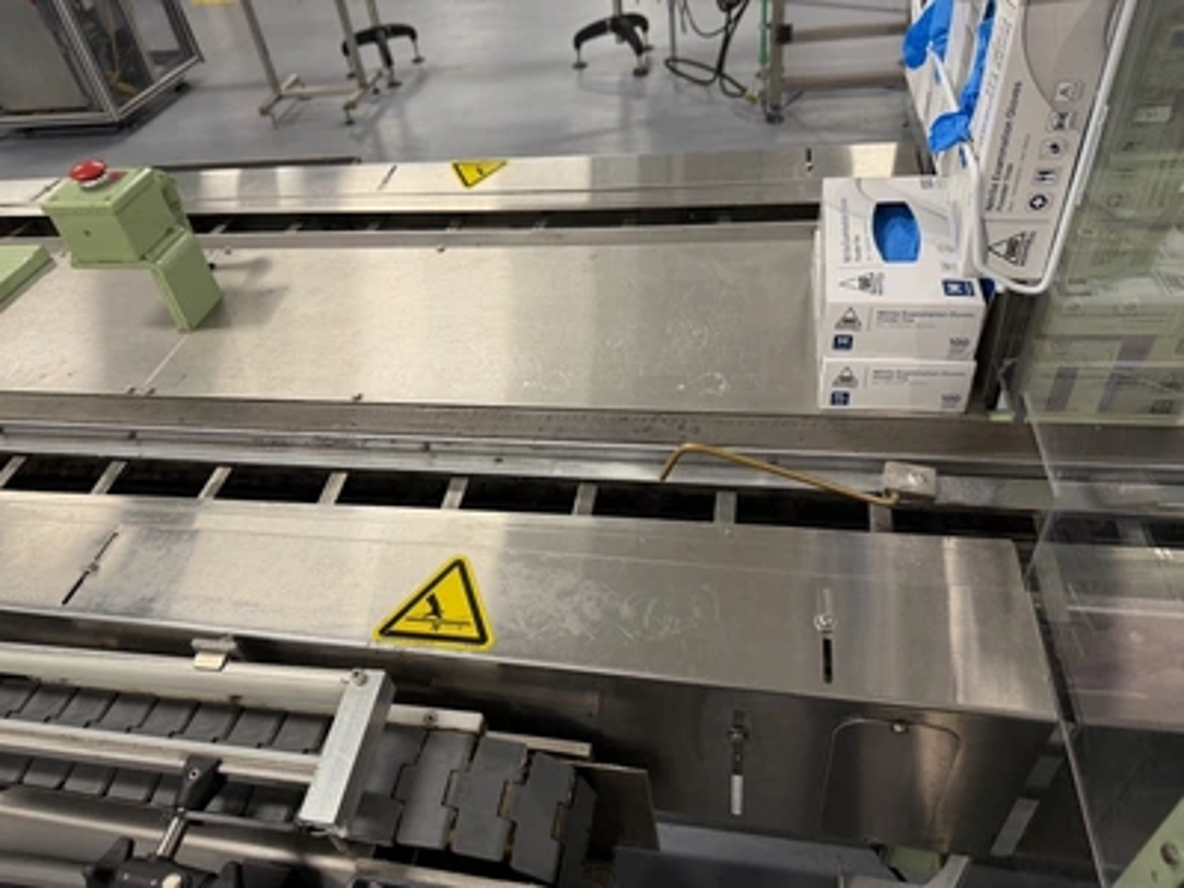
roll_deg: +14.4
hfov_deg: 71.6
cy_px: 444
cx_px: 592
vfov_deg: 56.8
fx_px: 821
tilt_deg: -41.0
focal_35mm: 24
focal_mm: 6.76
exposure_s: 1/60
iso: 160
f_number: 1.78
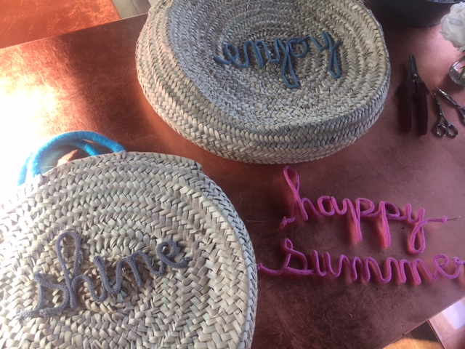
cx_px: 232
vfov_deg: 48.2
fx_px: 390
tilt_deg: -62.9
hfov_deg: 61.7
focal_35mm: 29
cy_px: 174
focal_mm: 4.15
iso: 25
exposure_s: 1/100
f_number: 2.2
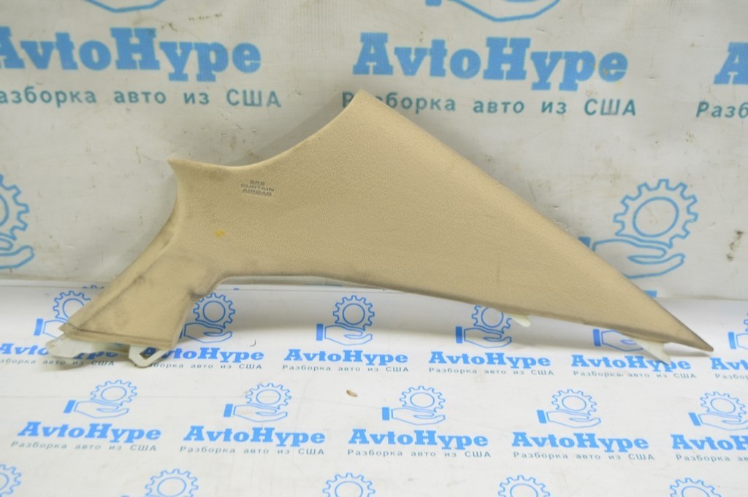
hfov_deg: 46.4
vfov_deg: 31.8
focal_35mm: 42
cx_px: 374
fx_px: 872
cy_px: 248
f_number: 5.6
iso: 400
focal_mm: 28
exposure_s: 1/15
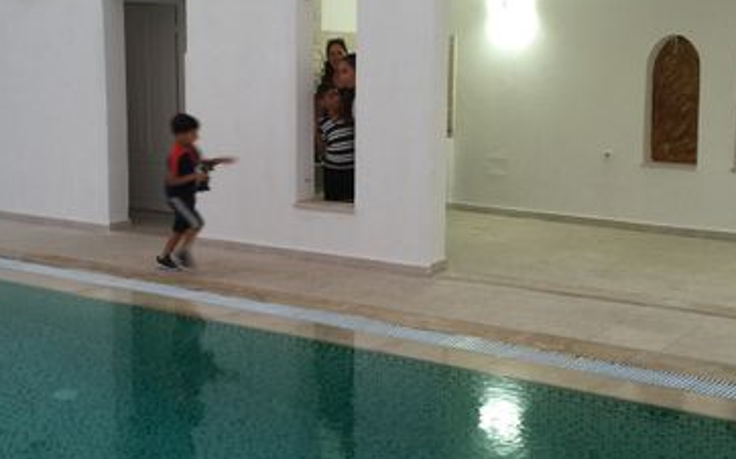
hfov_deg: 39.6
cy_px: 209
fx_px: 1023
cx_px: 362
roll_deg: -0.4
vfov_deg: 25.3
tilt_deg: -6.5
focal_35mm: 51
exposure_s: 1/17
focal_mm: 4.15
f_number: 2.2
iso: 50
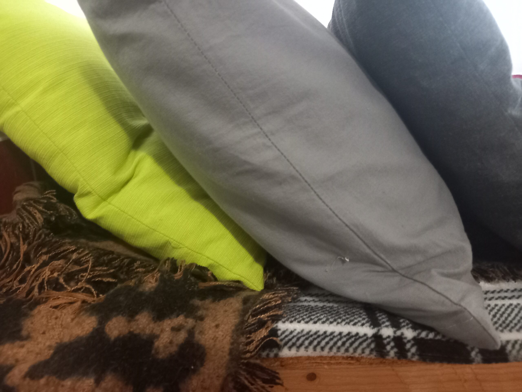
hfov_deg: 69.4
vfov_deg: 54.9
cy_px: 196
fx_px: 377
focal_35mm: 25
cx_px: 261
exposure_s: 1/20
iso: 800
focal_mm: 4.6
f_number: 2
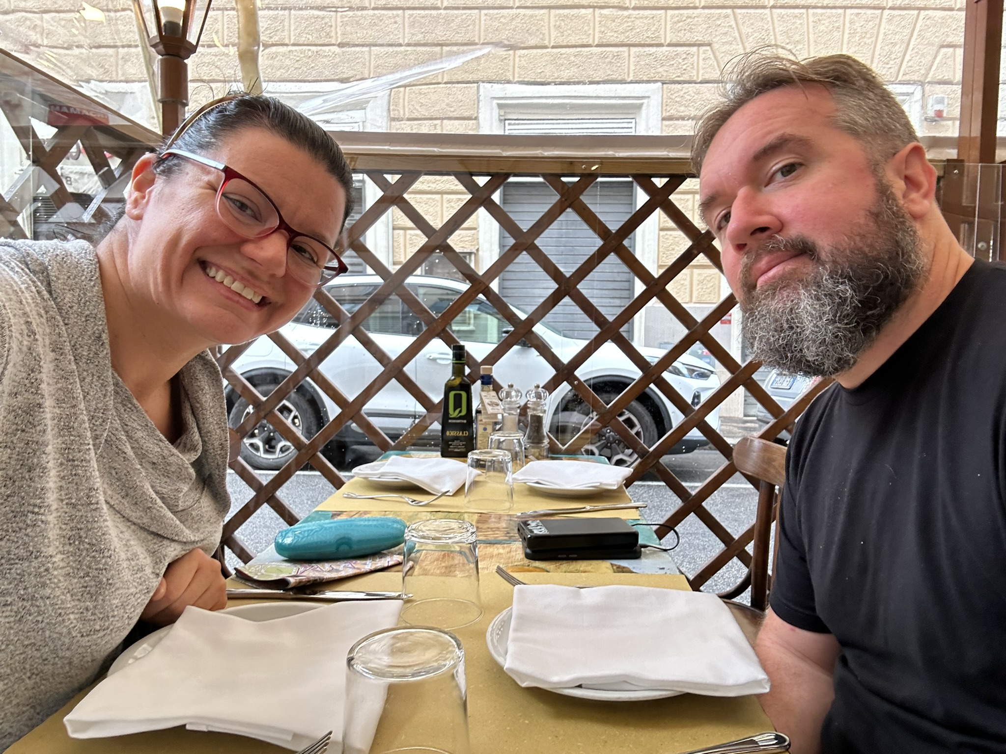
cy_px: 377
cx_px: 503
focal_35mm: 23
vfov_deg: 58.9
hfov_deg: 73.9
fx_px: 668
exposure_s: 1/50
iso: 50
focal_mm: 2.69
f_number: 1.9
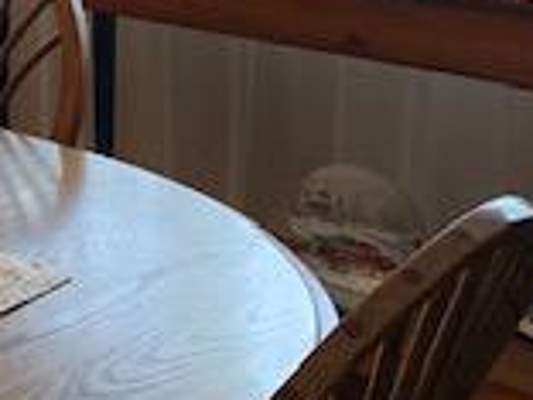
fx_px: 1648
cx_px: -355
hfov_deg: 16.2
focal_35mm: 107
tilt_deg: -12.0
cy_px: -51
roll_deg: +1.6
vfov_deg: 13.5
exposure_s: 1/60
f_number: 1.8
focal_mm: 4.25
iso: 64
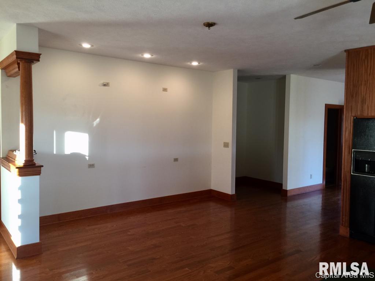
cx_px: 188
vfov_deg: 48.2
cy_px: 140
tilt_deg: -3.9
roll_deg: -0.5
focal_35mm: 29
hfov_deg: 61.7
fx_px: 314
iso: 32
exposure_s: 1/15
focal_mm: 4.15
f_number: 2.2
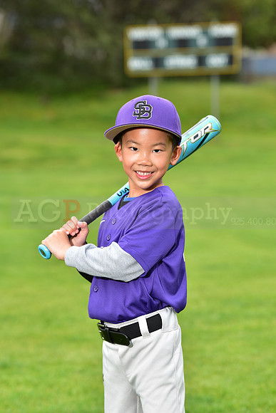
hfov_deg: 9.5
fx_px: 1666
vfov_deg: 14.2
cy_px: 206
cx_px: 138
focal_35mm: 145
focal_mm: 145
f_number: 5.6
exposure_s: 1/250
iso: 400
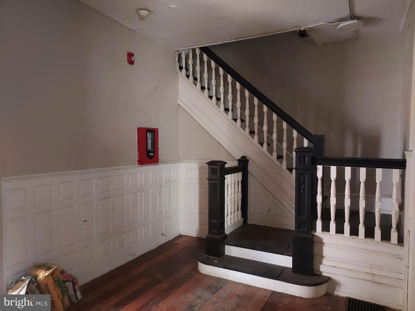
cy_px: 156
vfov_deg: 56.8
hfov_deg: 71.6
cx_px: 208
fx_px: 288
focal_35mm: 24
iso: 1000
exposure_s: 1/15
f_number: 1.8
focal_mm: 4.6
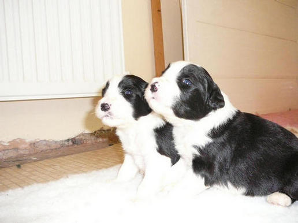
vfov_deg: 40.6
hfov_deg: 52.7
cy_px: 112
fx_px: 301
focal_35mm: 35
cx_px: 149
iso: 400
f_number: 2.8
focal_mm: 5.2
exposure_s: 1/30
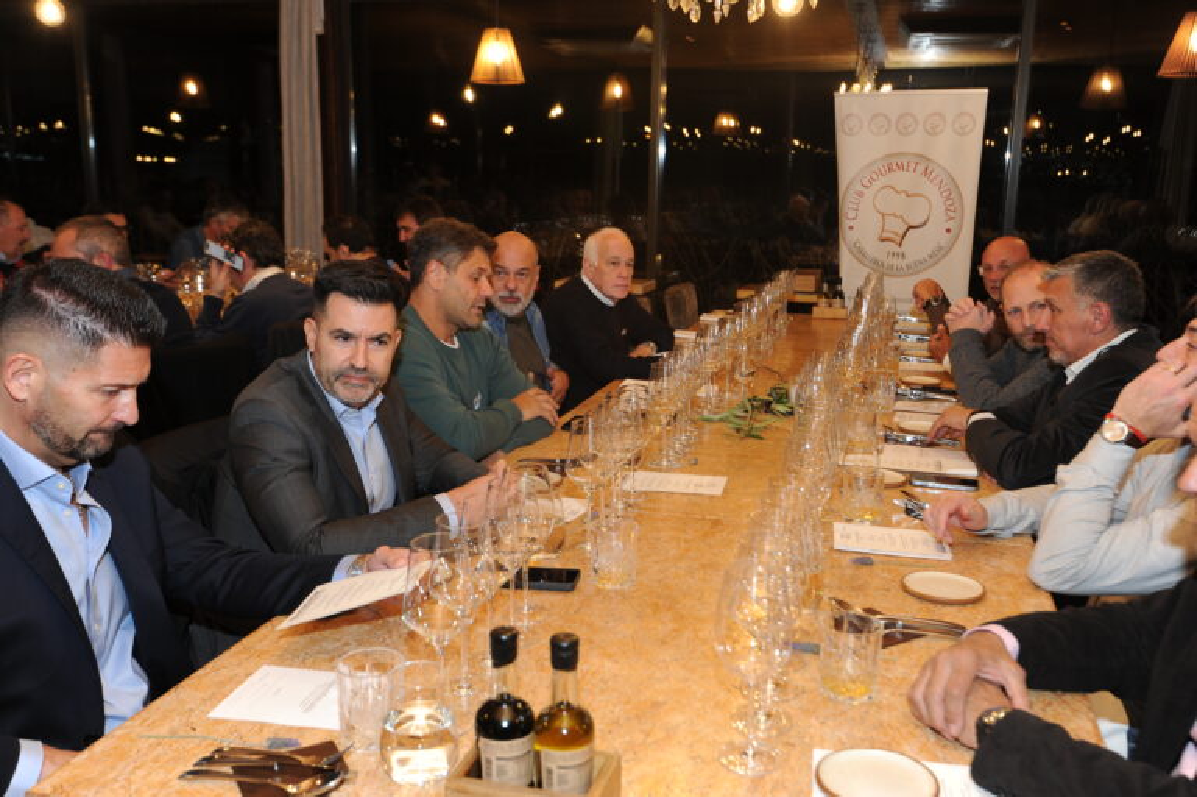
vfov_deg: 41.1
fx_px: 1063
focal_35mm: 32
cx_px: 598
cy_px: 398
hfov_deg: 58.7
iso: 800
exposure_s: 1/40
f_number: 5
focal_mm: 32
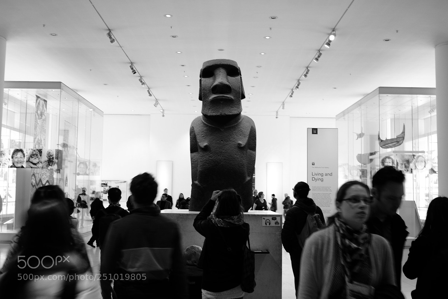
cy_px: 150
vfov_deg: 32.6
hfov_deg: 47.4
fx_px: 510
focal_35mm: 41
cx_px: 224
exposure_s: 1/15
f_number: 3.6
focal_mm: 27
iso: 640
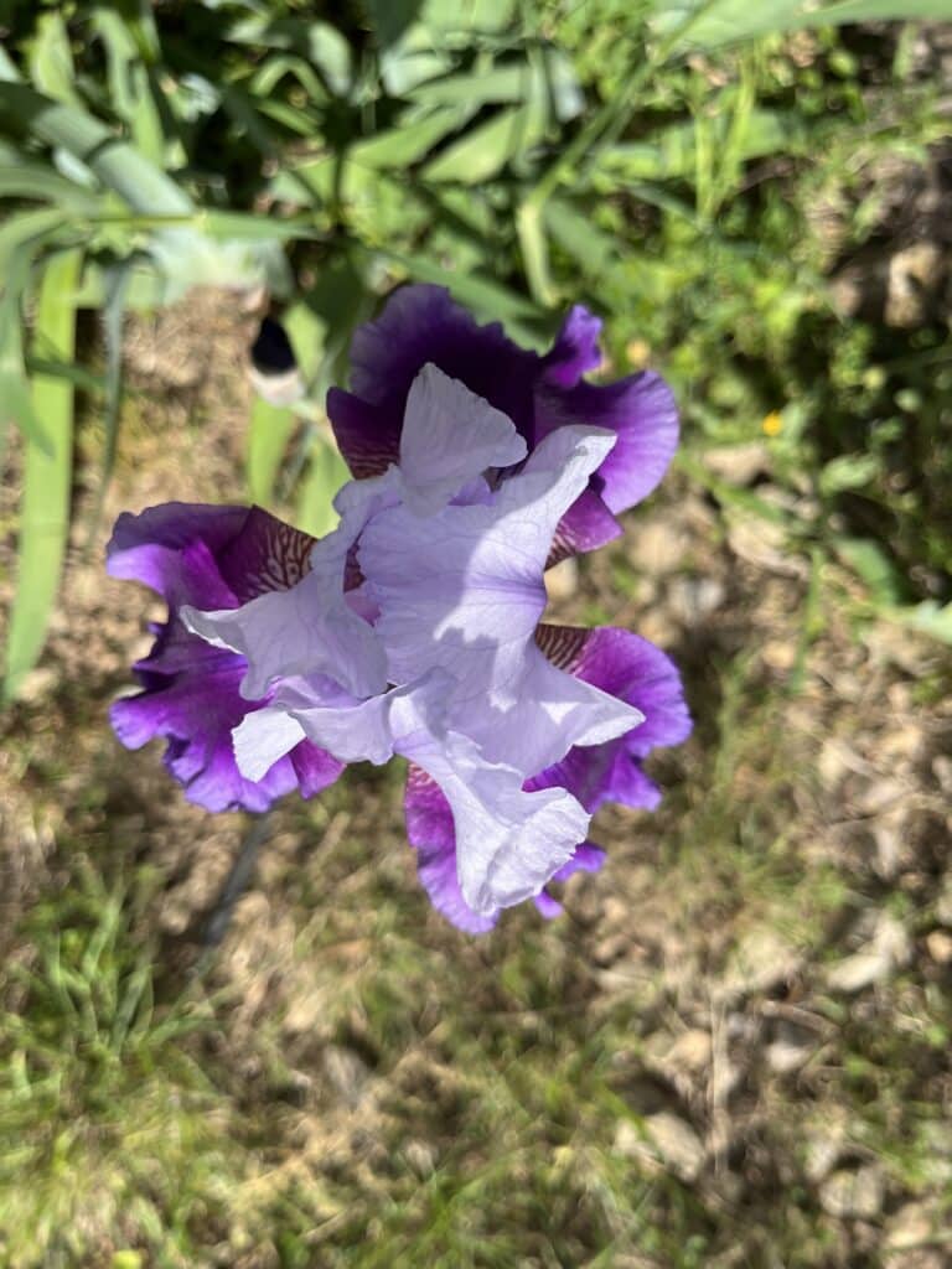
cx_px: 476
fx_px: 953
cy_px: 634
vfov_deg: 67.3
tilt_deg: -76.4
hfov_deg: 53.1
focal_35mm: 26
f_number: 1.6
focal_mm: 5.1
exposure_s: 1/2463
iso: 50
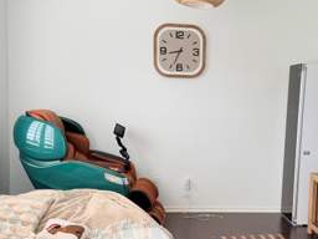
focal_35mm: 45
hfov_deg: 41.6
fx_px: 413
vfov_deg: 32.2
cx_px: 209
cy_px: 133
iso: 80
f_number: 1.78
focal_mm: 6.76
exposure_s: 1/269
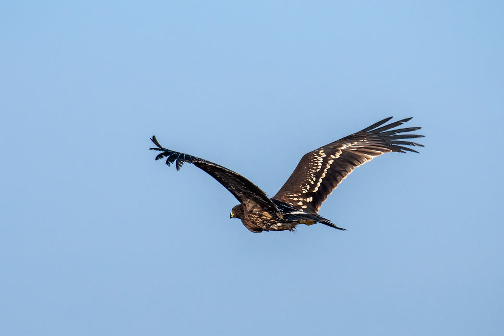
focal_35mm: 675
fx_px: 9449
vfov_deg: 2.0
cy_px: 168
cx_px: 252
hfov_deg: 3.1
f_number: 6.3
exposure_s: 1/3200
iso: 320
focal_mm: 450
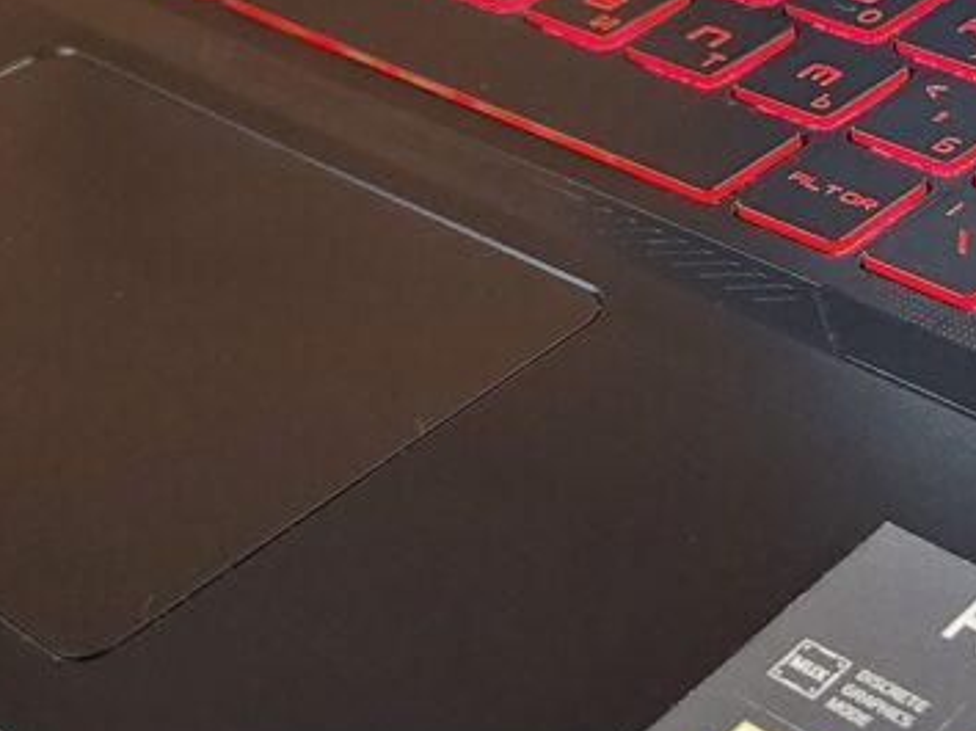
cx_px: 965
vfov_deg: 18.8
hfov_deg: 24.0
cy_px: 243
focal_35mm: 78
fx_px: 2198
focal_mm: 5.4
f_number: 1.8
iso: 800
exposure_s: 1/50
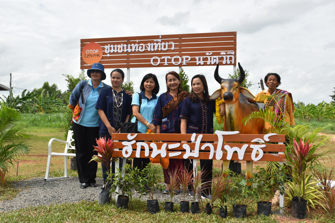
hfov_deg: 49.6
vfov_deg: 34.2
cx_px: 168
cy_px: 112
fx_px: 363
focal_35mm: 39
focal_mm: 26
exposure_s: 1/200
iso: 100
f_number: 10
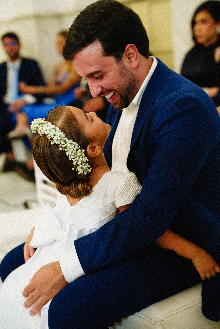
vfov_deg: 35.1
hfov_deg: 23.8
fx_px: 522
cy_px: 164
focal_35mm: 57
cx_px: 110
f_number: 2.8
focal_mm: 57
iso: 6400
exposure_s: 1/200
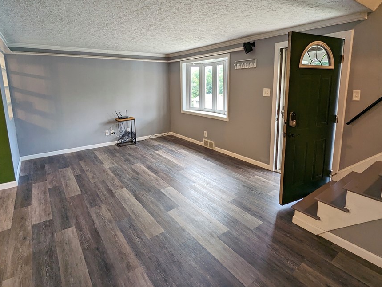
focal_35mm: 19
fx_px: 210
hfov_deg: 84.6
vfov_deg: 68.3
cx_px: 199
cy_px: 120
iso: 67
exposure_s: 1/30
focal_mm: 2.35
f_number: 2.2
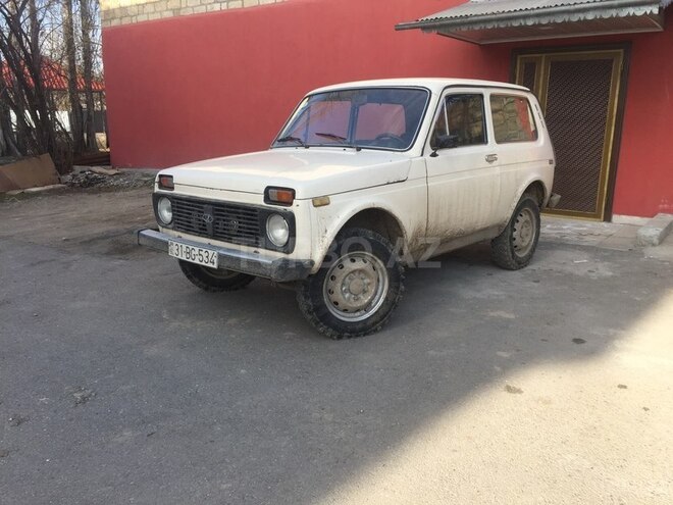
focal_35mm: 29
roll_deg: -1.2
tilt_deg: -11.4
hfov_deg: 61.7
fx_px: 564
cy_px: 252
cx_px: 336
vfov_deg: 48.2
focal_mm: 4.15
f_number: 2.2
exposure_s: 1/608
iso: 32
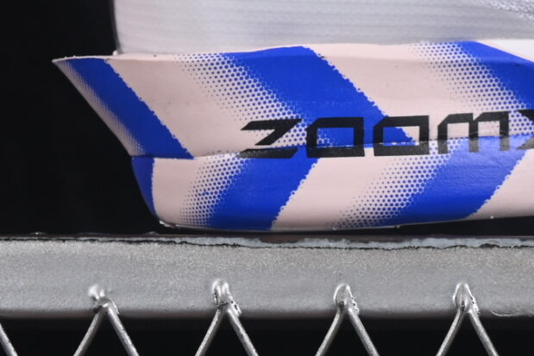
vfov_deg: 4.4
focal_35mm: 310
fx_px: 4599
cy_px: -225
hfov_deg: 6.6
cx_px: 807
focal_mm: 50
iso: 160
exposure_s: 1/100
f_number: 8
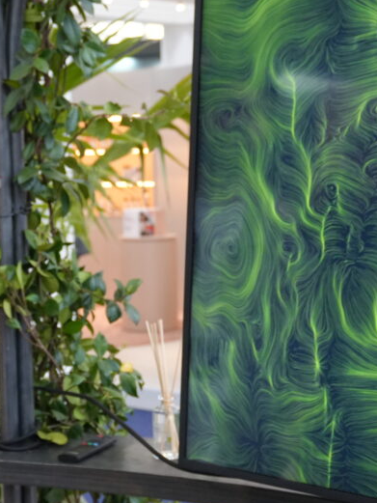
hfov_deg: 17.3
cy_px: 304
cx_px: 119
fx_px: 1234
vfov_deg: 23.0
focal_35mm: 85
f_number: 5
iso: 2000
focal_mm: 30
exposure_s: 1/160
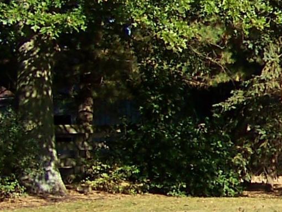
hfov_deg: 8.6
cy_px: 153
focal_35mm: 212
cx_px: 640
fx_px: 1727
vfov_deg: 7.0
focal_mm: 5.85
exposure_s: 1/500
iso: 64
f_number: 2.8
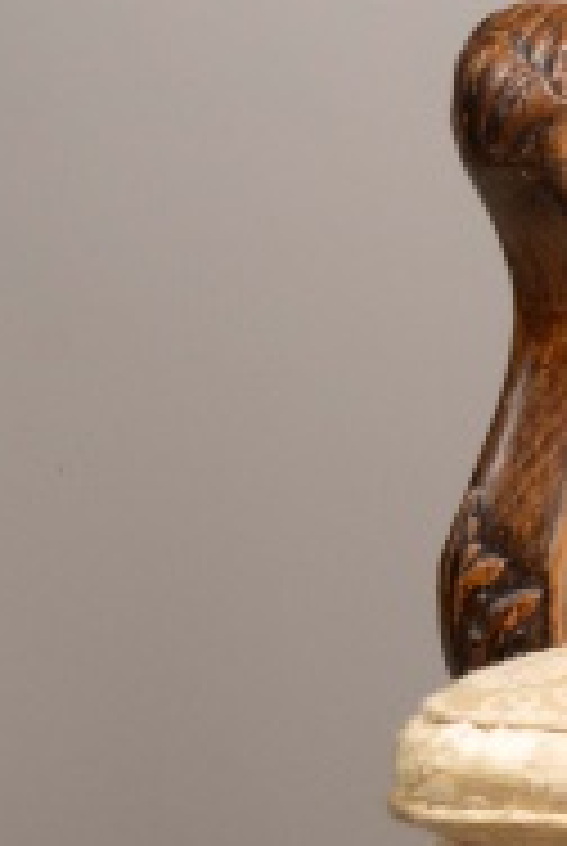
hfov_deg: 5.9
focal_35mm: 223
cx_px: 1467
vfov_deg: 9.2
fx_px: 5249
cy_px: 468
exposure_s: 1/30
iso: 400
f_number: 10
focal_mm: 35
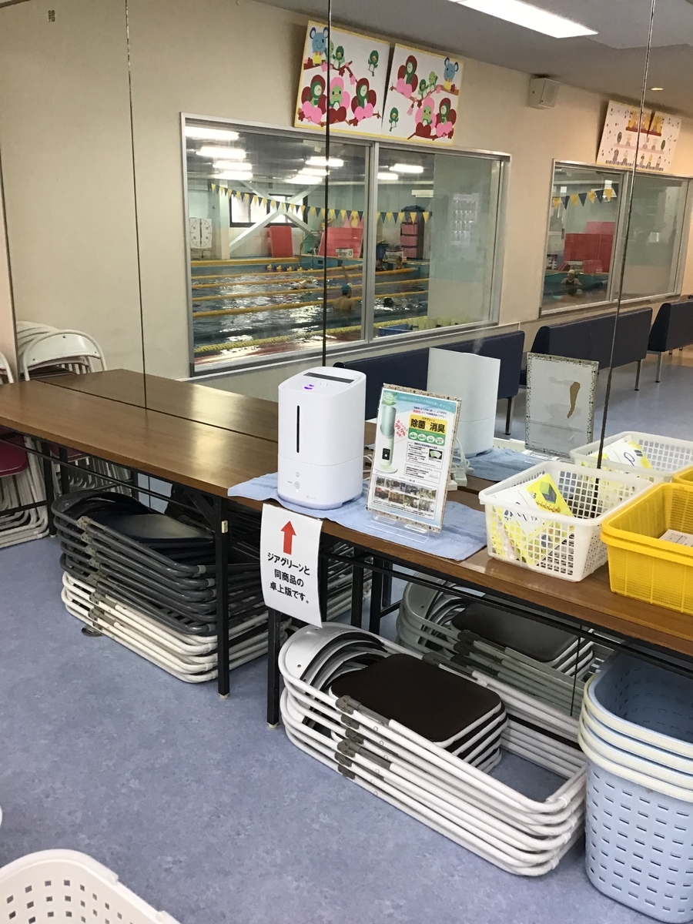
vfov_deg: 58.4
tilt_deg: -17.5
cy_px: 462
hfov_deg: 45.4
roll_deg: +0.0
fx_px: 827
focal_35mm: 31
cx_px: 346
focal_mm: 3.3
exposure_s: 1/30
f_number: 2.4
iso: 40
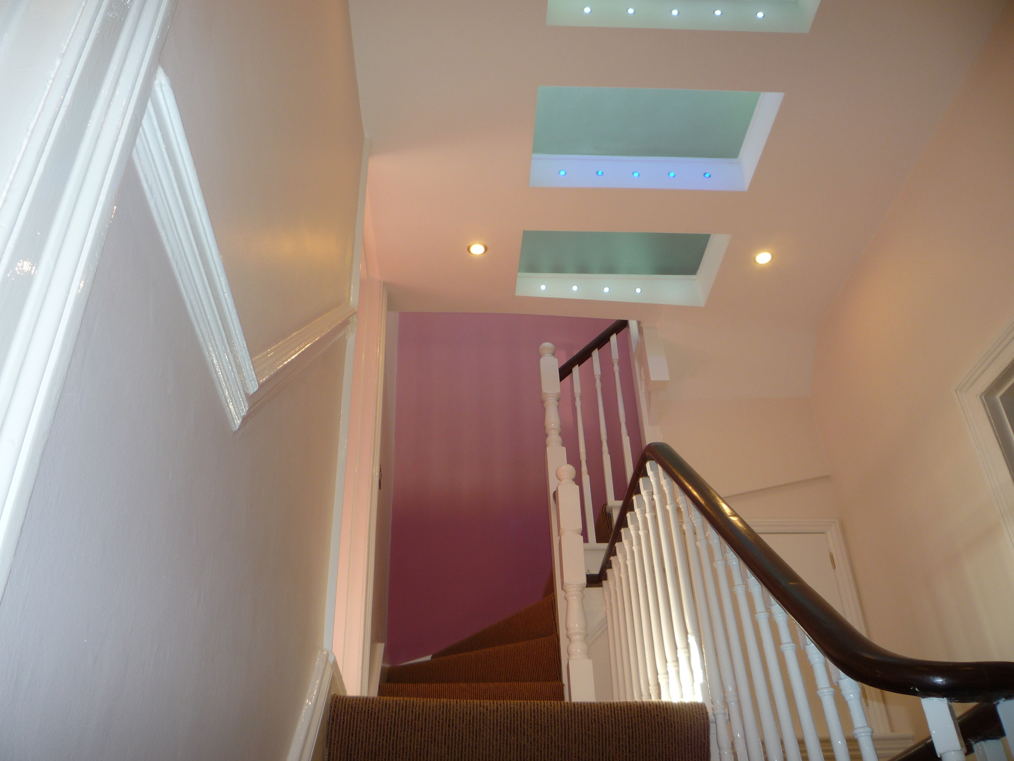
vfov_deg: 46.8
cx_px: 507
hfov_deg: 60.0
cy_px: 380
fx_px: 879
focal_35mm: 30
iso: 100
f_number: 3.3
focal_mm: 5.2
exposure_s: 1/30
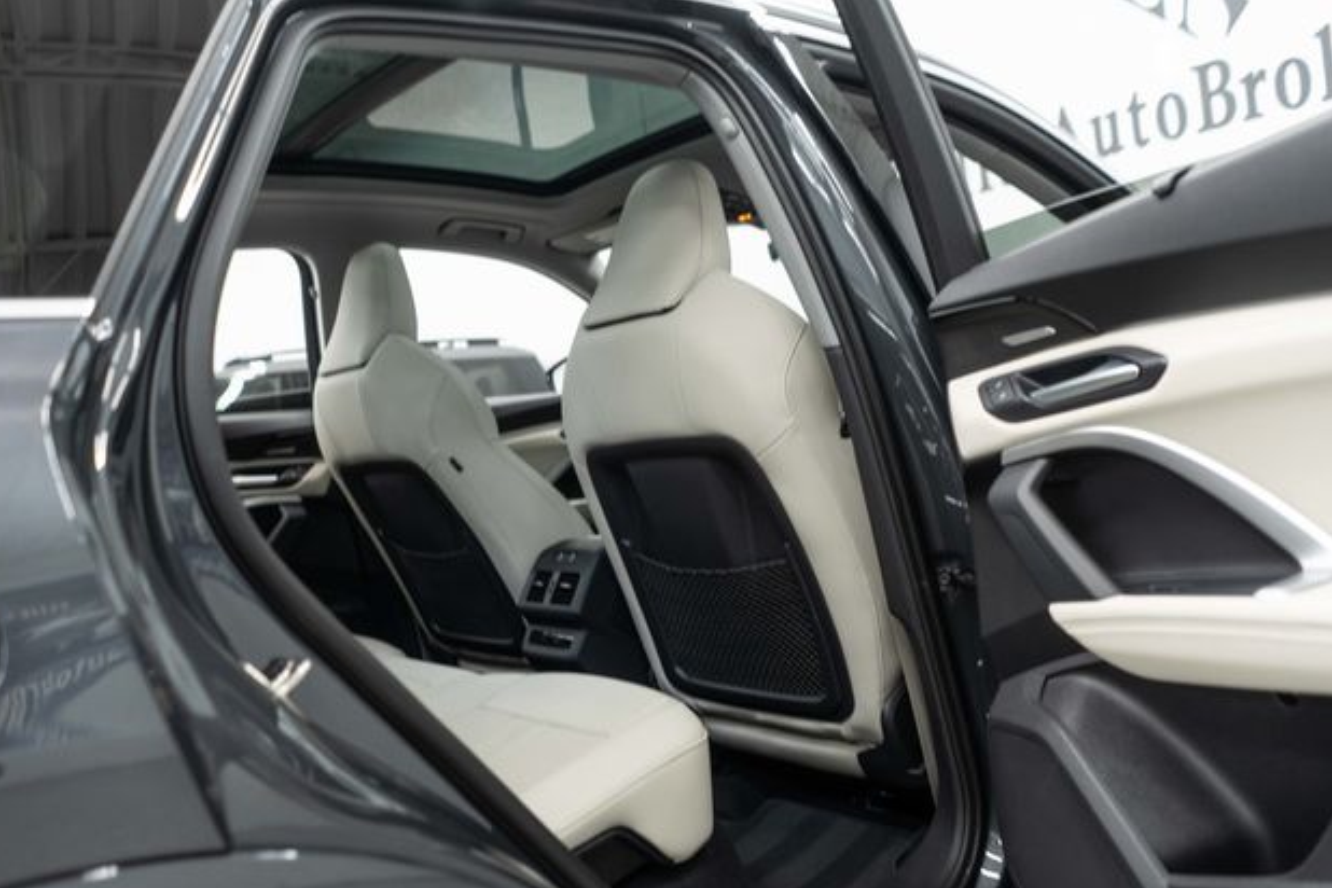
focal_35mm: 29
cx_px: 664
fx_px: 1073
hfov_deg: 63.7
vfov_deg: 45.0
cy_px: 458
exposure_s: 1/50
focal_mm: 28
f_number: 3.2
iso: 640
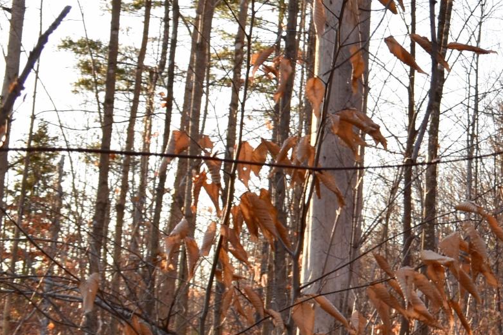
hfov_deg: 16.7
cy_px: 98
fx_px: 1453
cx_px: 880
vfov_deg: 13.1
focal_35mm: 104
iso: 110
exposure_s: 1/60
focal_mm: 18
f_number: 8
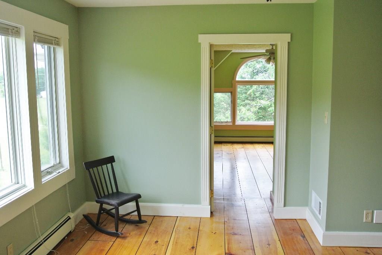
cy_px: 128
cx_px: 191
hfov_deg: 58.7
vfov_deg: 41.2
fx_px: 340
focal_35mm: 32
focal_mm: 12.2
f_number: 3.8
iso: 125
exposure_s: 1/60
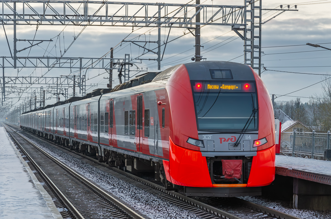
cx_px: 166
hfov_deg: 19.5
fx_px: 963
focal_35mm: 105
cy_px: 110
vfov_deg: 13.0
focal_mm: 70
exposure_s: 1/125
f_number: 5.3
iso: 320
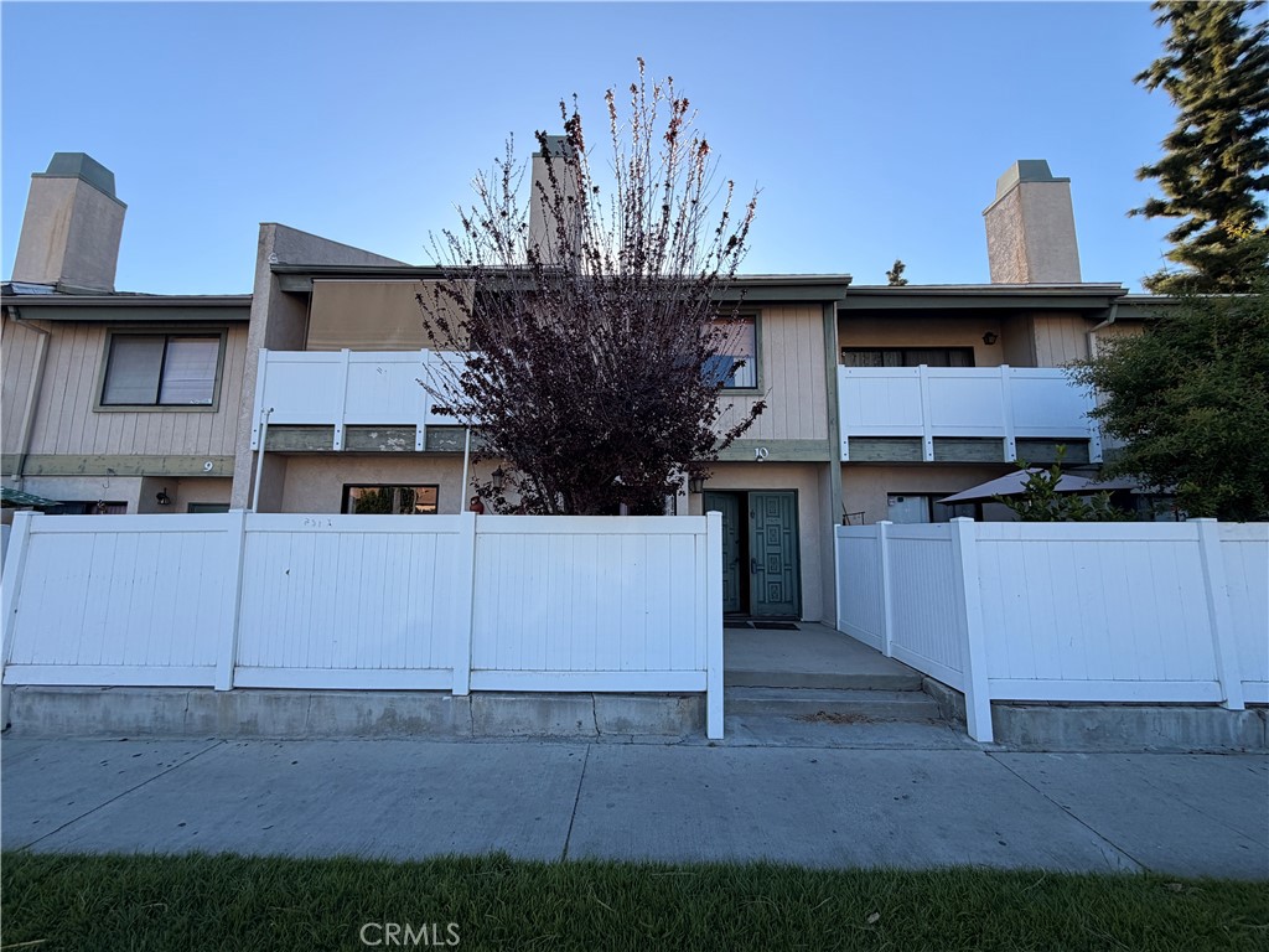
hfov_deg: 102.1
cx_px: 634
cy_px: 476
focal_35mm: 14
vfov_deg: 85.7
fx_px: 513
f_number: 2.2
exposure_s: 1/672
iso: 40
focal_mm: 2.22
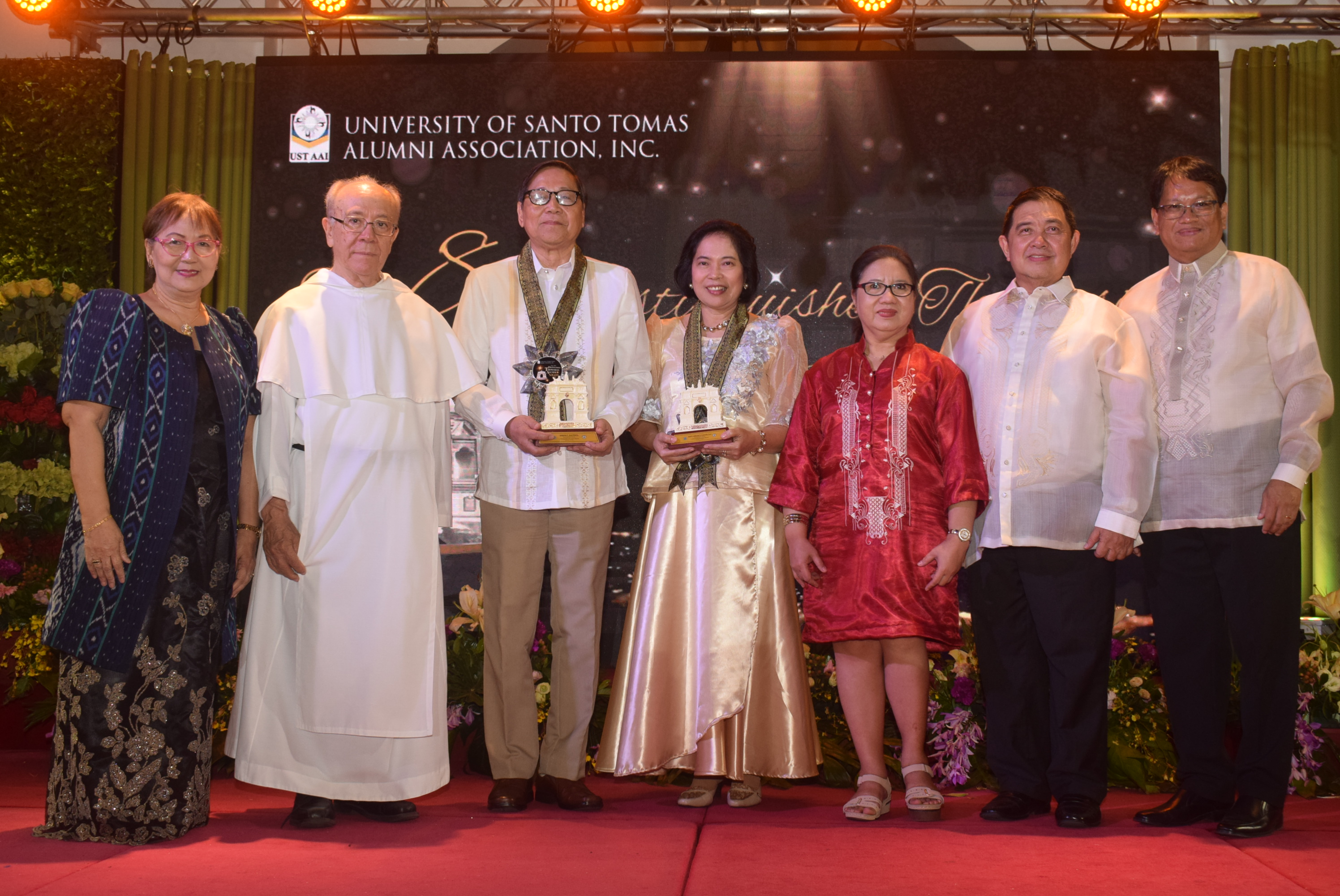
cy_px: 448
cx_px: 670
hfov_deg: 43.6
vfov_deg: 29.9
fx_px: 1676
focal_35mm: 45
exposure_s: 1/125
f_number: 7.1
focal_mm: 30
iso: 800
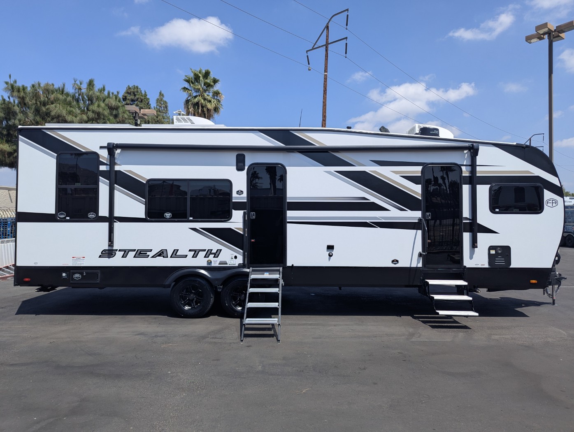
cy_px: 216
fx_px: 398
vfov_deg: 56.9
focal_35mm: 24
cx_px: 287
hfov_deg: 71.5
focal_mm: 6.81
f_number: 1.85
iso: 42
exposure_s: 1/2309
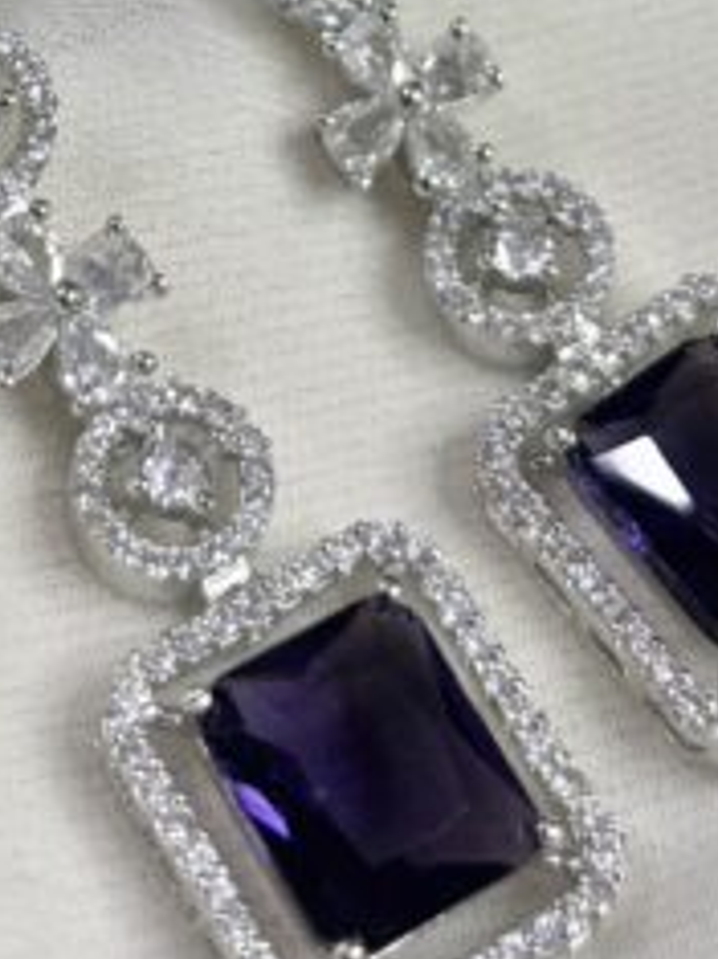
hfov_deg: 24.8
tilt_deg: -43.2
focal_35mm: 59
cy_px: 333
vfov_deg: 32.5
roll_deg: -4.6
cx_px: 404
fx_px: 1633
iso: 160
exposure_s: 1/50
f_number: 1.6
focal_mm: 5.96
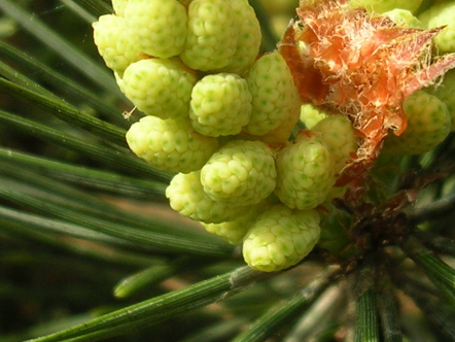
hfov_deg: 22.1
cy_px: 55
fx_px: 1157
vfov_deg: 16.6
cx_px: 313
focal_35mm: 88
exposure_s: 1/386
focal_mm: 5.8
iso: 50
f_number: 2.8
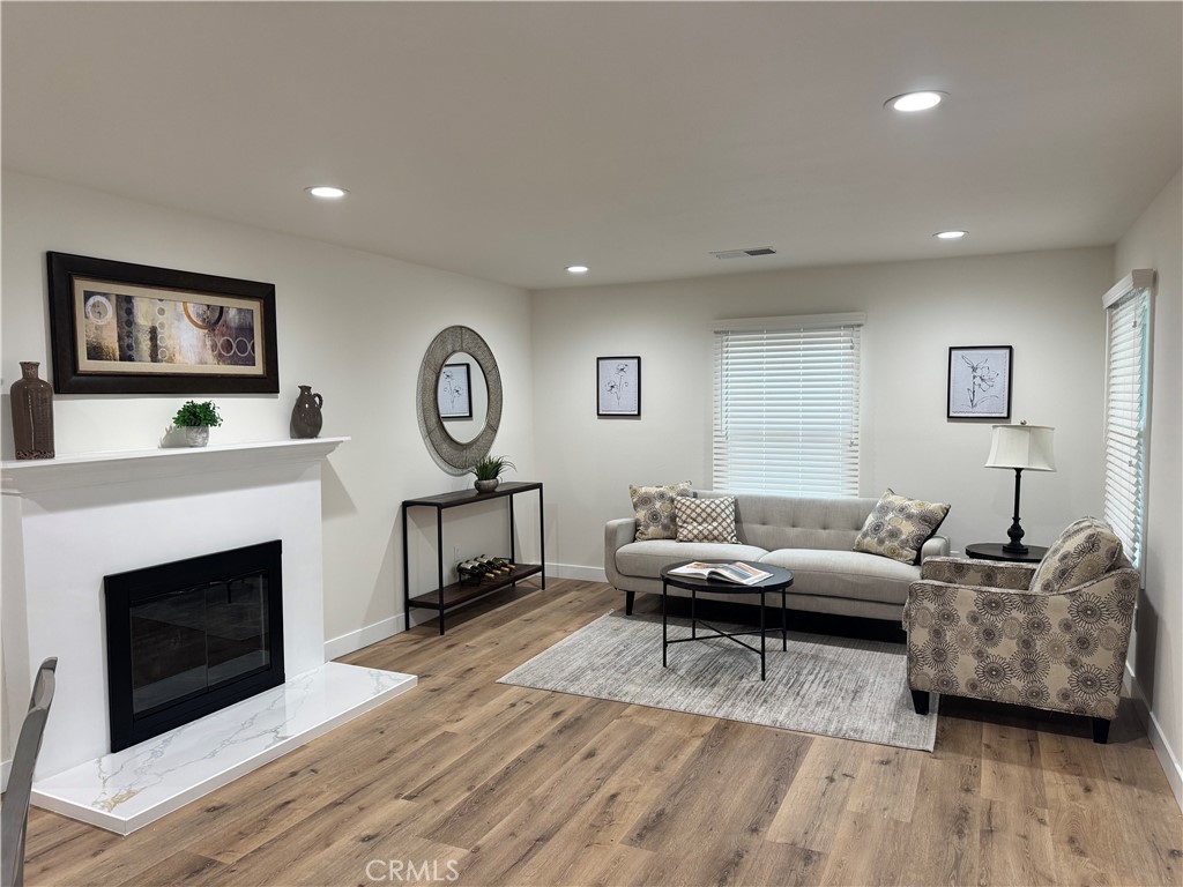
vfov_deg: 56.8
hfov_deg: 71.6
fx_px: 820
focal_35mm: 24
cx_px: 592
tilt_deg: -3.8
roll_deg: +0.7
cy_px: 444
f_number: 1.78
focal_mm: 6.76
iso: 200
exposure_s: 1/120
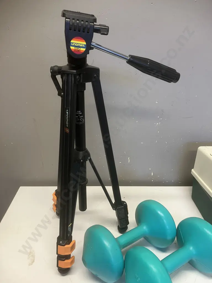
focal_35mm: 28
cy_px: 142
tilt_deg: -21.8
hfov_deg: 49.7
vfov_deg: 63.4
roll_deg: -1.5
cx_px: 106
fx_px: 229
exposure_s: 1/50
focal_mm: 3.99
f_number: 1.8
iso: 80
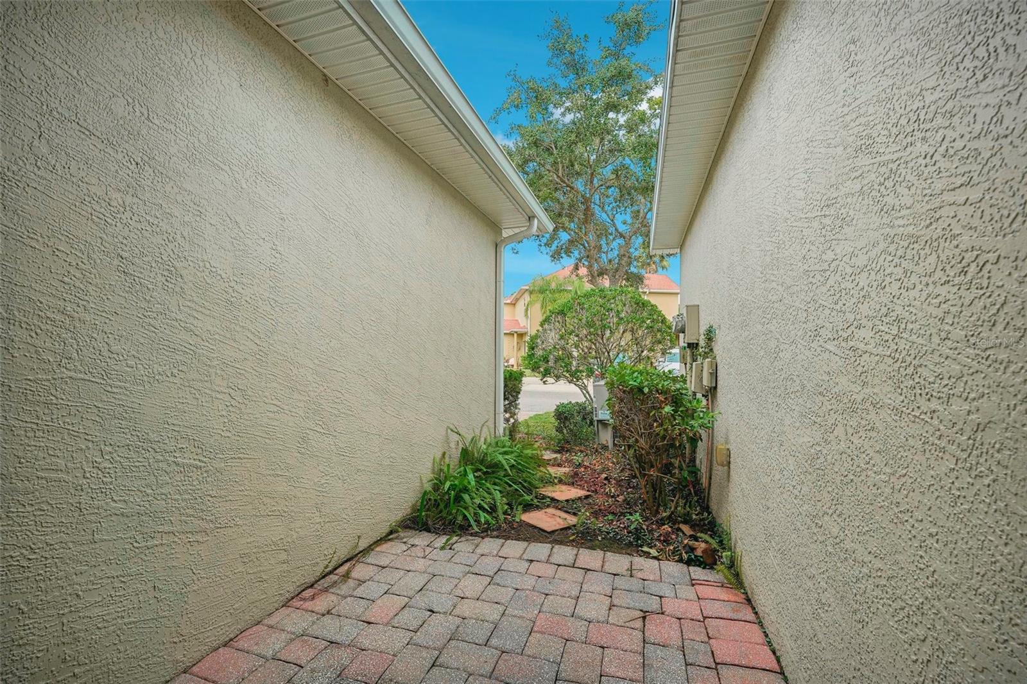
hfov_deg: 101.9
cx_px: 514
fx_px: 416
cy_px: 342
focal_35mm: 15
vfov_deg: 78.8
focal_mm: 14.6
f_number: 8
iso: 400
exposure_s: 1/200
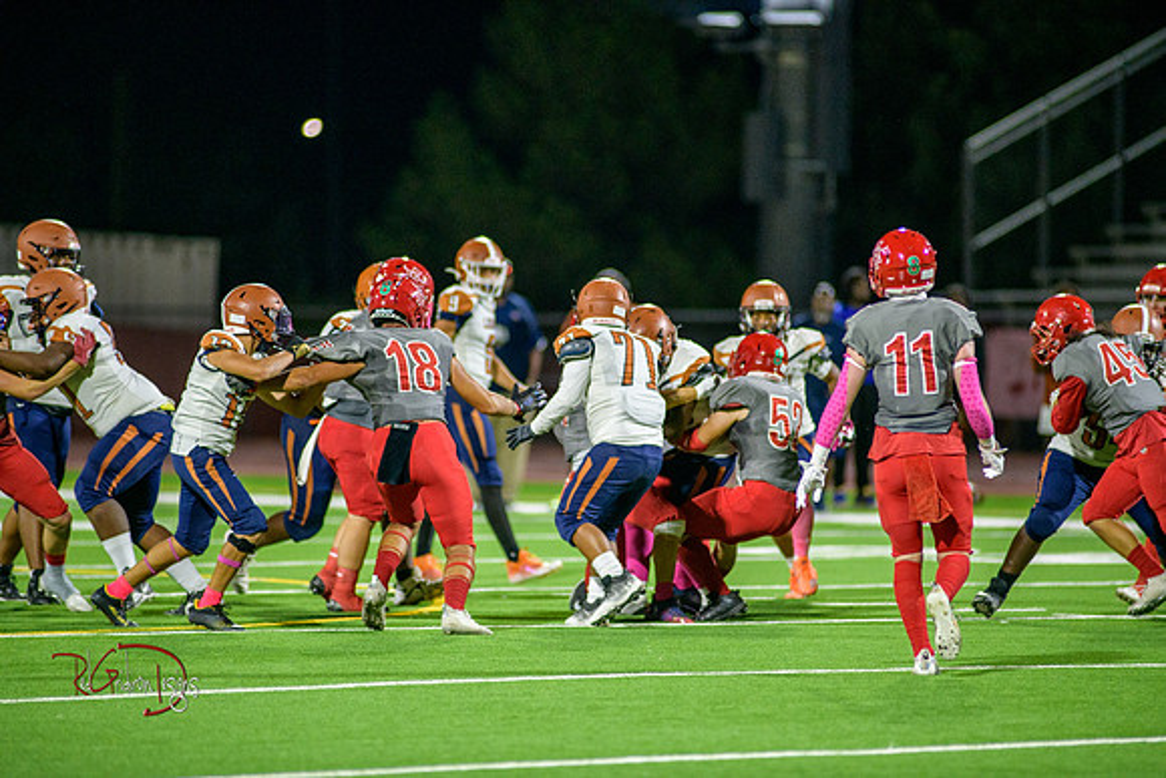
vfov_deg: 4.6
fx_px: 9718
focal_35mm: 300
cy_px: 389
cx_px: 583
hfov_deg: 6.9
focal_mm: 300
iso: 2000
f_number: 2.8
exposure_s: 1/500
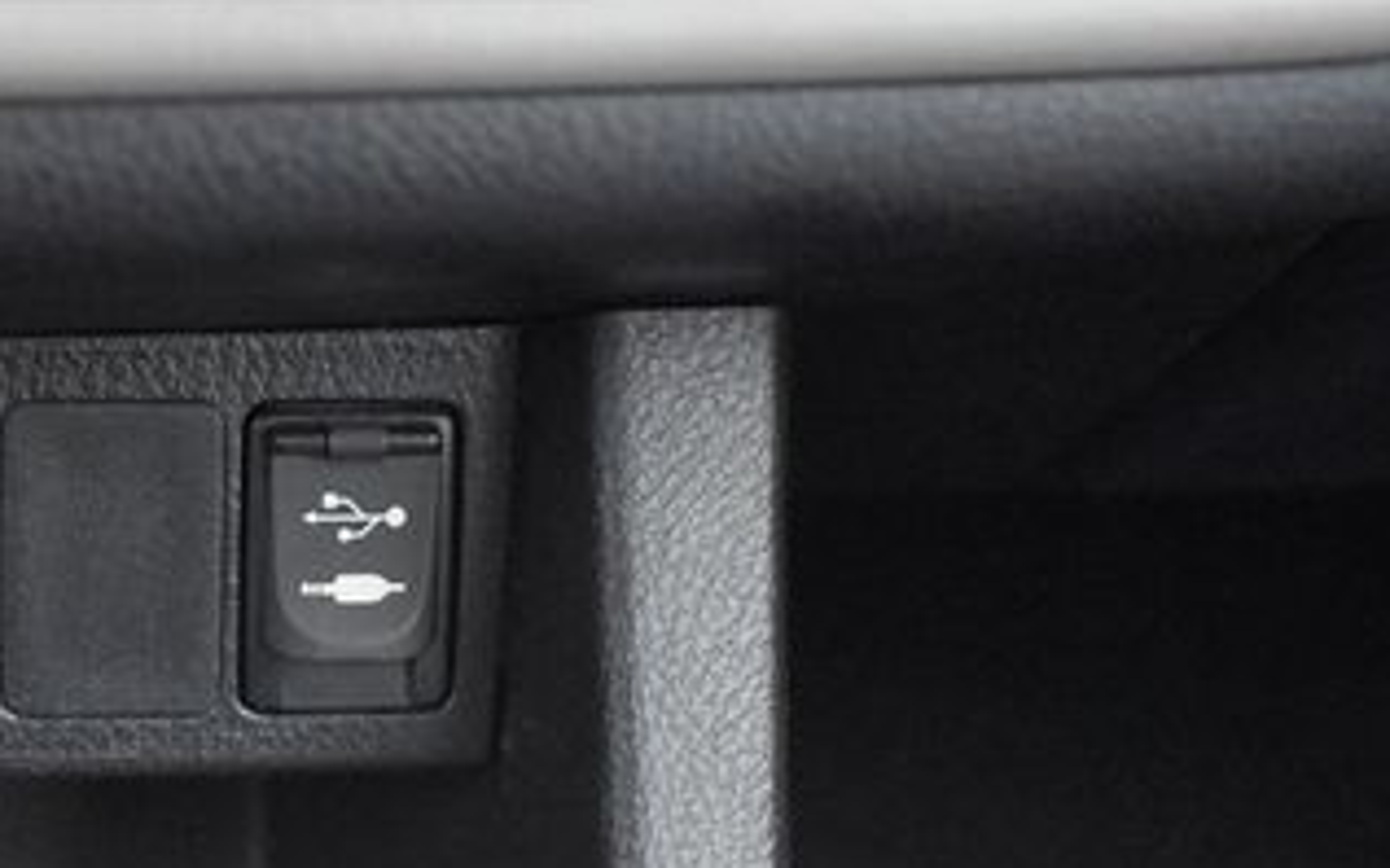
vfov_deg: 17.6
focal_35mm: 74
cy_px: 423
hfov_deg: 27.2
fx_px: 2803
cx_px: 241
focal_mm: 24
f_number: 4
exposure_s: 1/125
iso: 2500
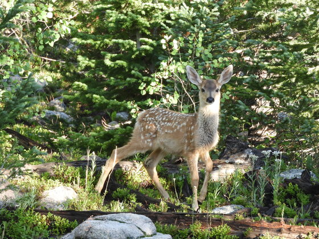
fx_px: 2027
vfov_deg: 6.8
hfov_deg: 9.0
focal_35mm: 220
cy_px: 120
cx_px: 160
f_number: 5.3
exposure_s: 1/60
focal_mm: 39.4
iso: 180
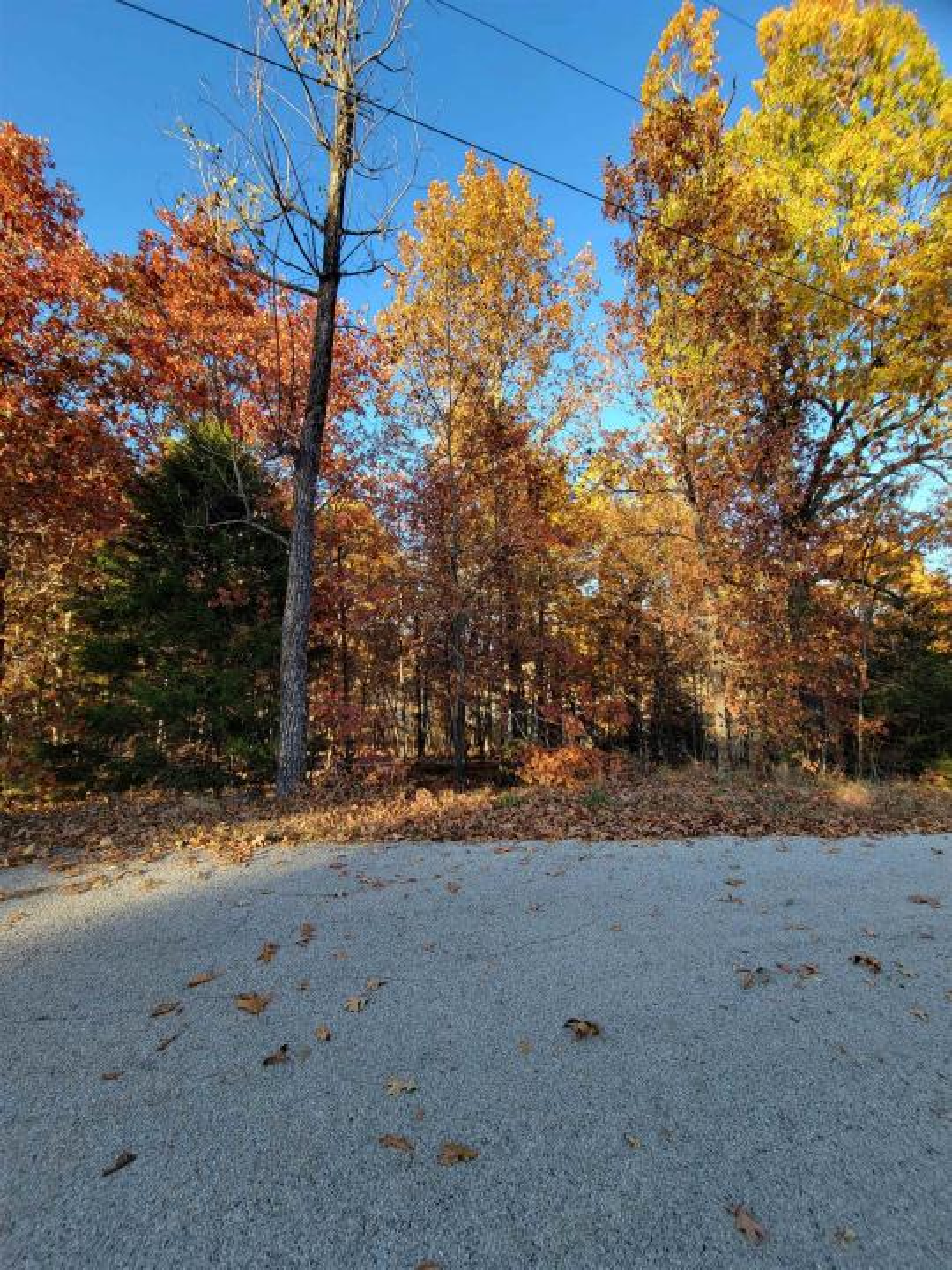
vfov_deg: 106.2
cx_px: 476
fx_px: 477
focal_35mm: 13
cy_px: 635
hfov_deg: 89.9
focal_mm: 2.2
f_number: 2.2
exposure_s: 1/248
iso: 50
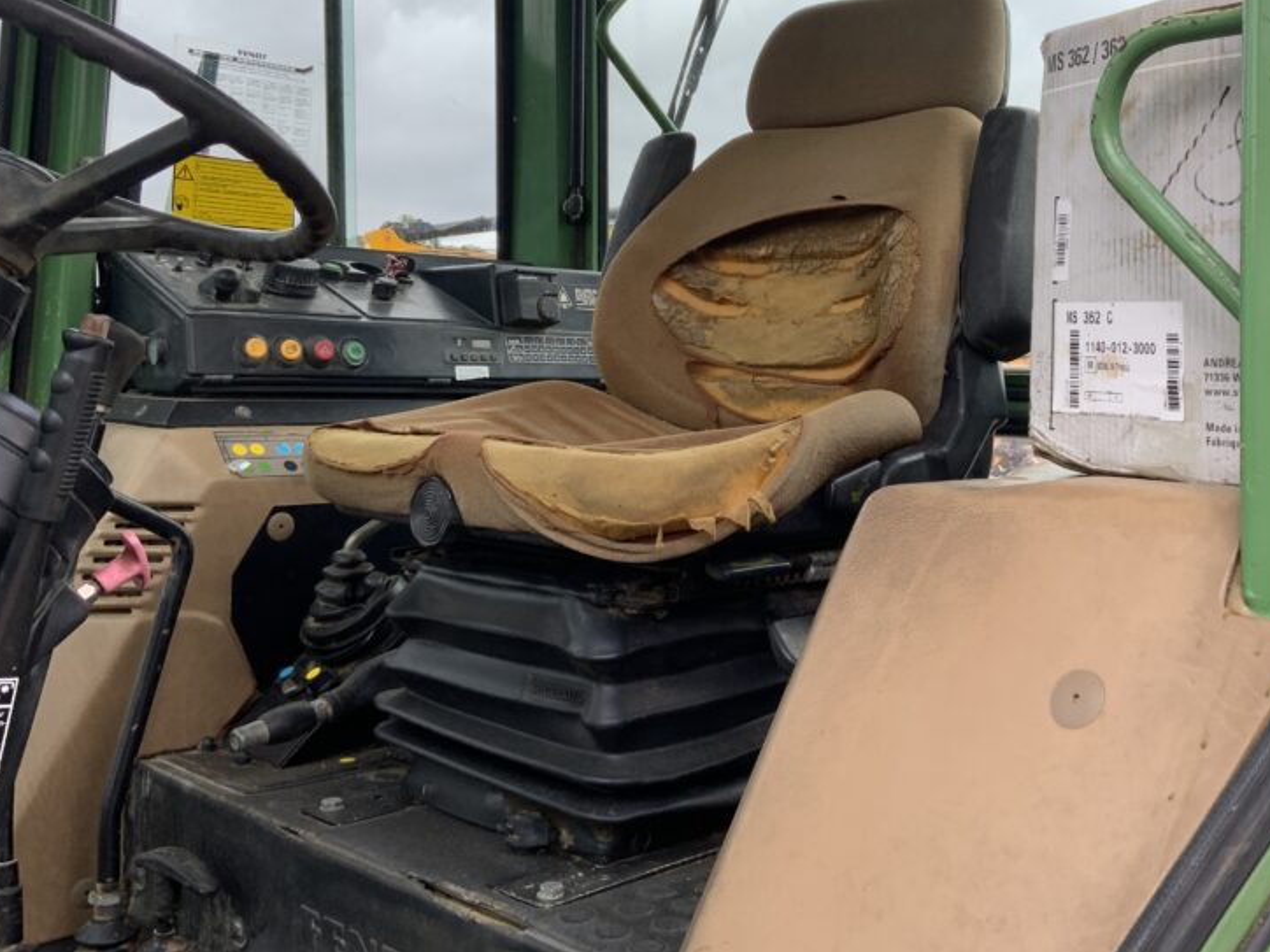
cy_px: 337
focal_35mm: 41
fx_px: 1504
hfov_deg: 45.3
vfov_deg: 34.9
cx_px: 817
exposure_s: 1/205
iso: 16
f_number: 1.8
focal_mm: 3
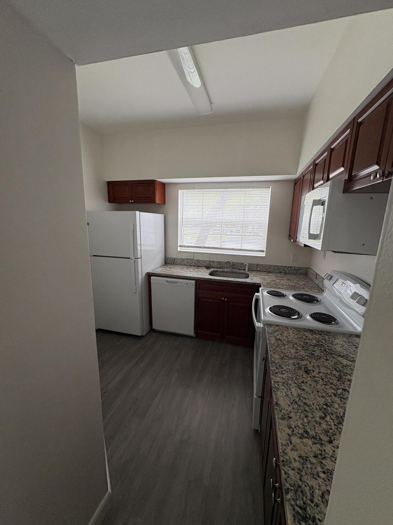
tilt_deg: -11.2
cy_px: 262
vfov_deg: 102.1
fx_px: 212
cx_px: 196
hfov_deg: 85.7
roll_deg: -1.0
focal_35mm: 14
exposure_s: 1/99
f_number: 2.2
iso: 160
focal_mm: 2.22
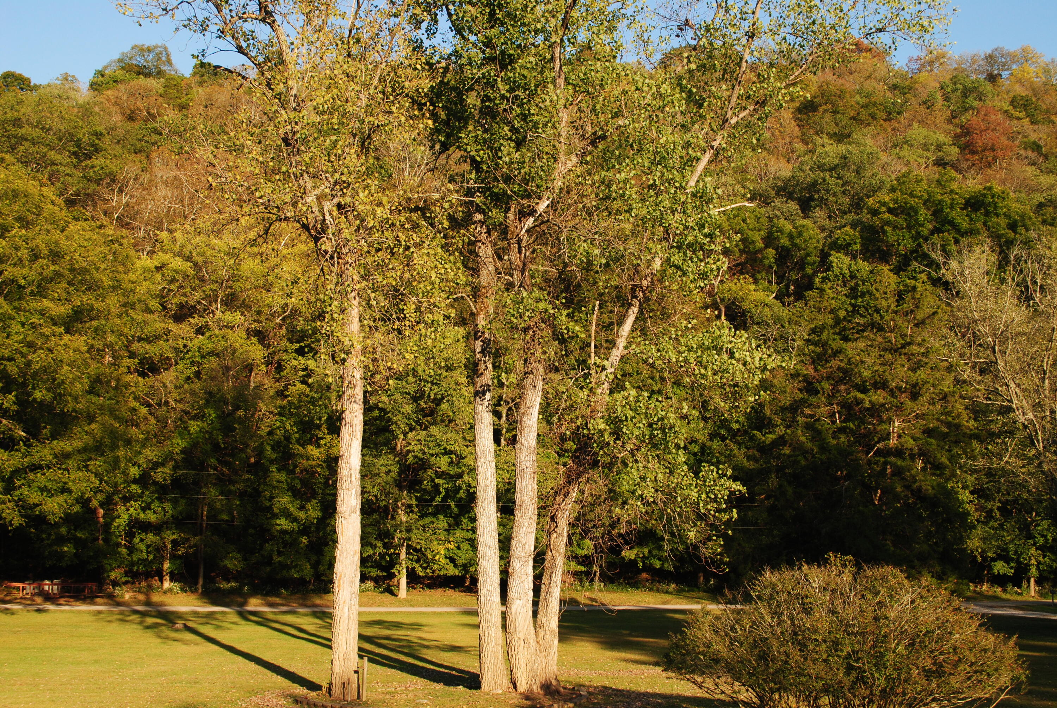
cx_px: 528
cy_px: 354
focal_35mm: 42
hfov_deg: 46.3
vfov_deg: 32.0
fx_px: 1235
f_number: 9
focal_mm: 28
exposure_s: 1/160
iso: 200
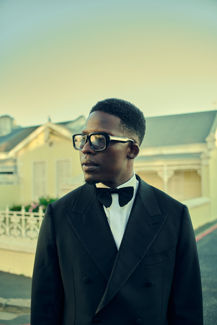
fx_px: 317
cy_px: 162
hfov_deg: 37.8
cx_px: 108
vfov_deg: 54.5
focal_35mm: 35
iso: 320
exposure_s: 1/160
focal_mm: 35
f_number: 2.8
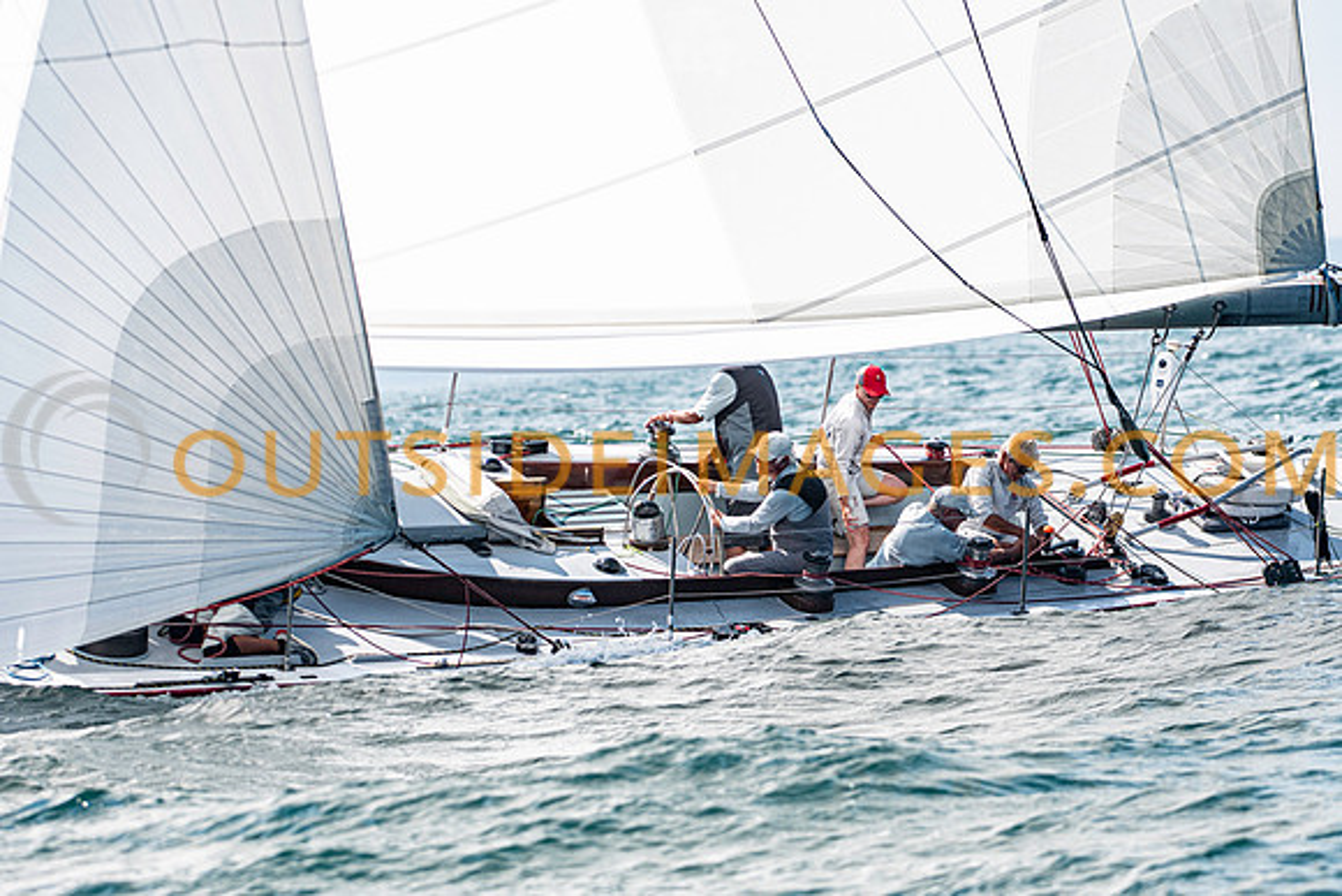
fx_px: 13423
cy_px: 448
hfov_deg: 5.7
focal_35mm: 360
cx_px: 671
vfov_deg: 3.8
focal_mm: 240
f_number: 5.6
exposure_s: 1/3200
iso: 400
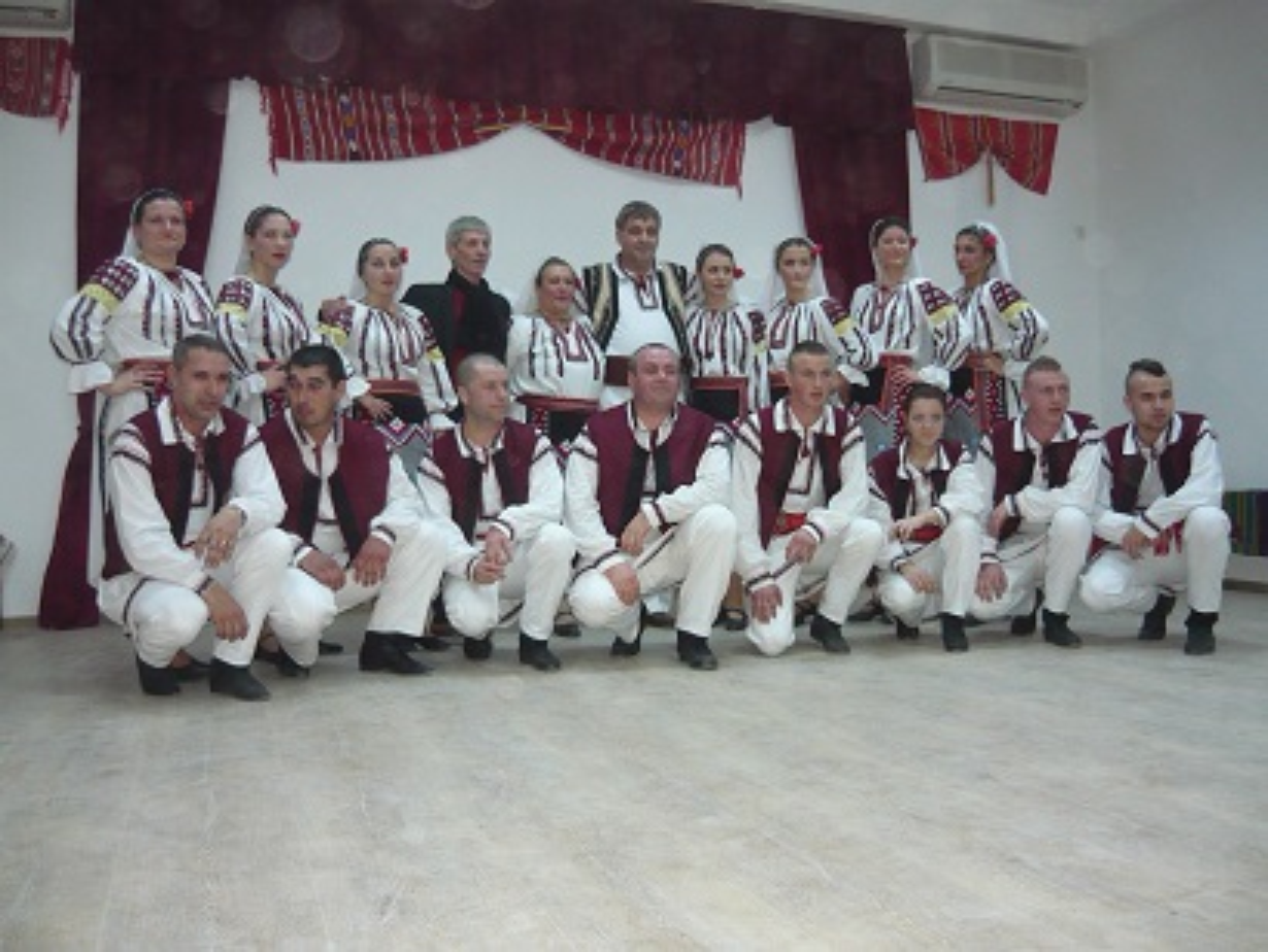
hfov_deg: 55.3
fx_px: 1210
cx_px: 634
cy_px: 476
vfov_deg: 43.0
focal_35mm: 33
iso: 250
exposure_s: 1/30
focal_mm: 5.5
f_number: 2.8
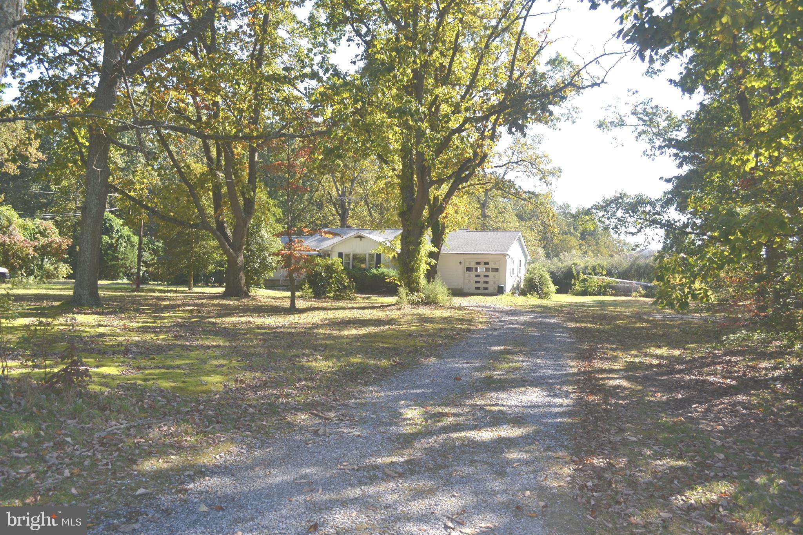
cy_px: 268
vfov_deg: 47.9
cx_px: 402
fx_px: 602
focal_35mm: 27
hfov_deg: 67.4
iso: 100
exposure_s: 1/200
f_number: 4.5
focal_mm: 18
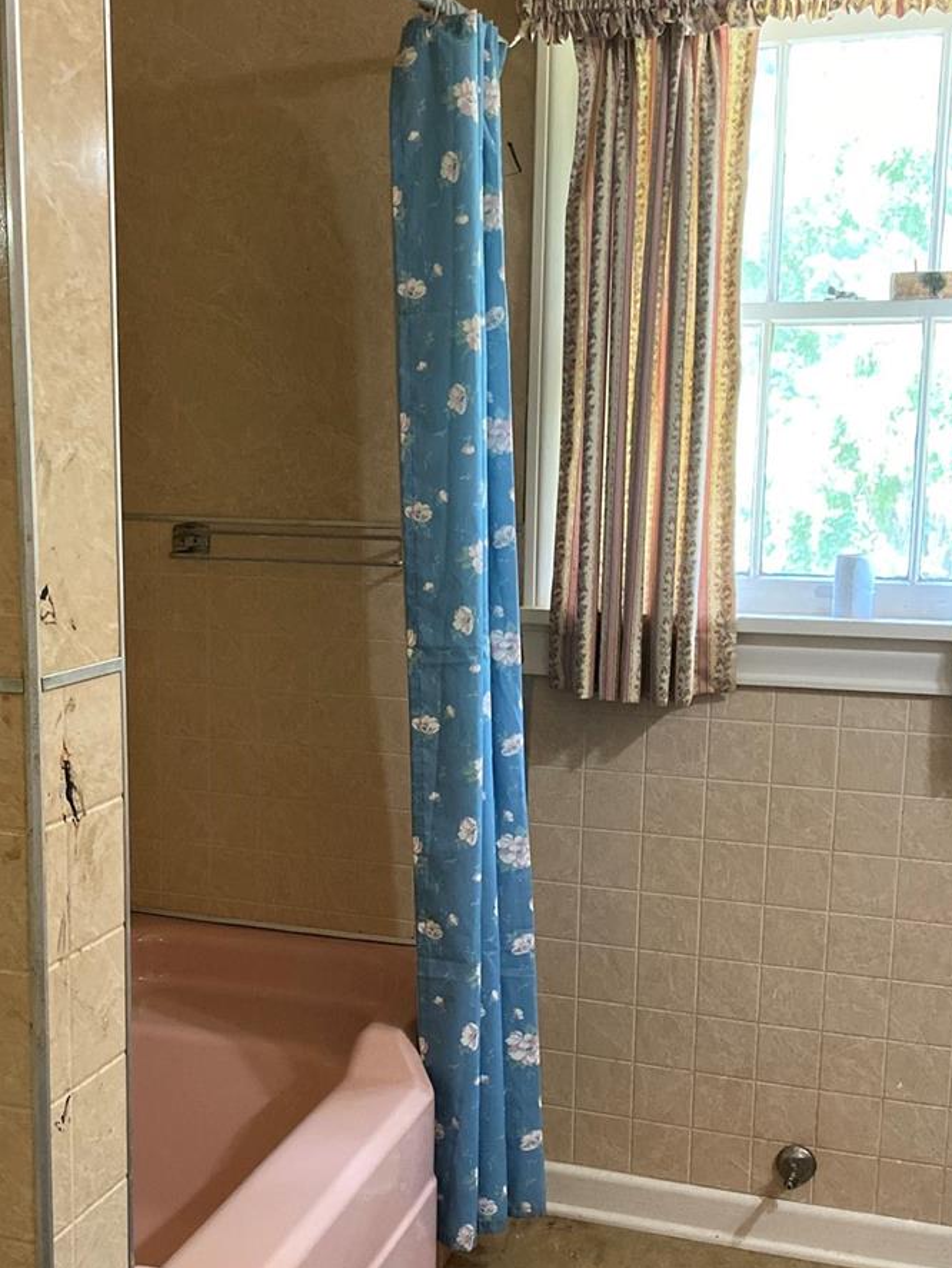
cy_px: 746
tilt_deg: -9.7
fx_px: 1649
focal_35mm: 45
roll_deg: +0.0
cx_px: 332
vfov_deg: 41.9
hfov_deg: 32.0
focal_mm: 4.25
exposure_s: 1/60
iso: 400
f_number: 1.8
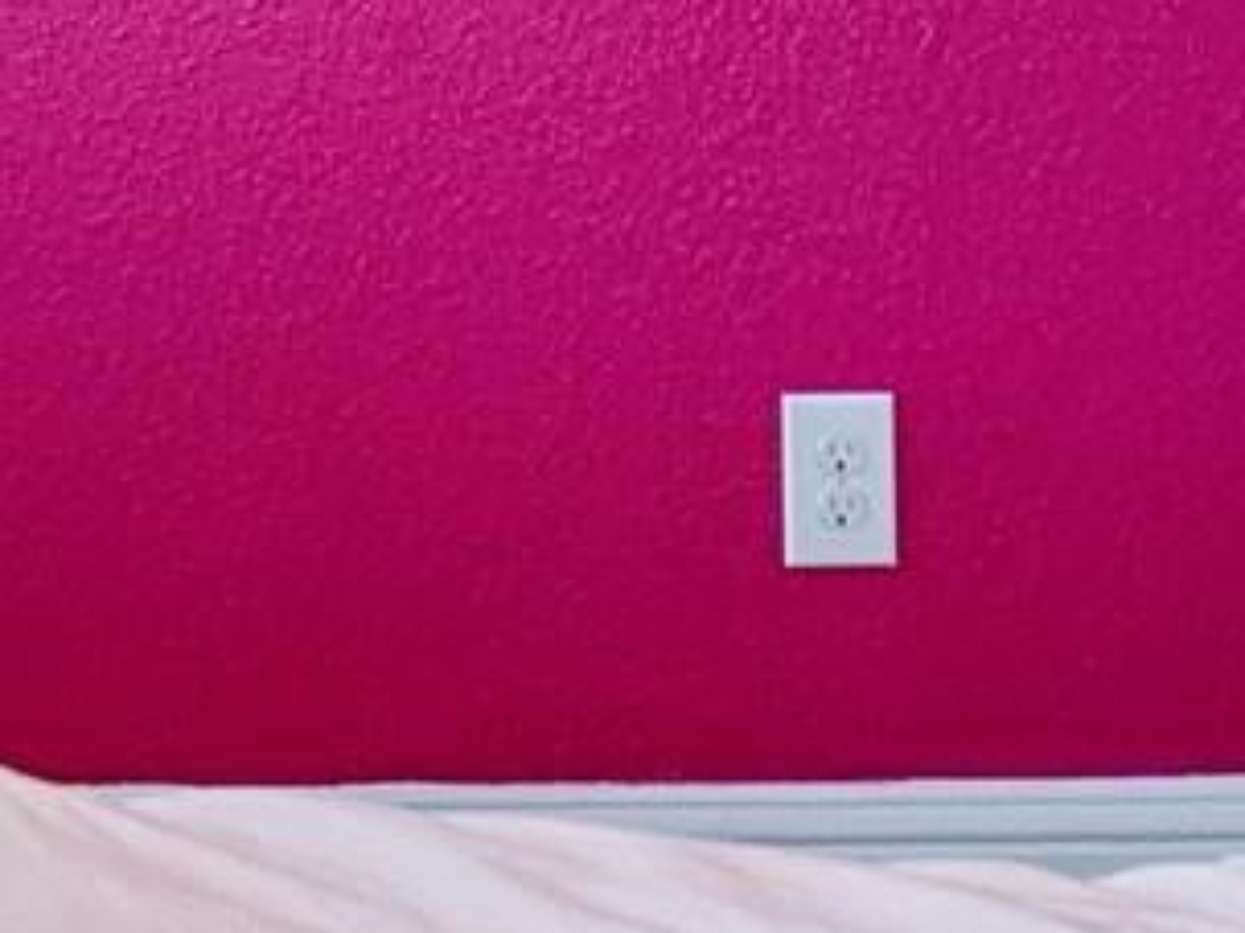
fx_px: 6076
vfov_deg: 8.3
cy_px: -933
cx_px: -600
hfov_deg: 11.3
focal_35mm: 169
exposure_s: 1/40
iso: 54
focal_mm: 5.43
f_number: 1.89
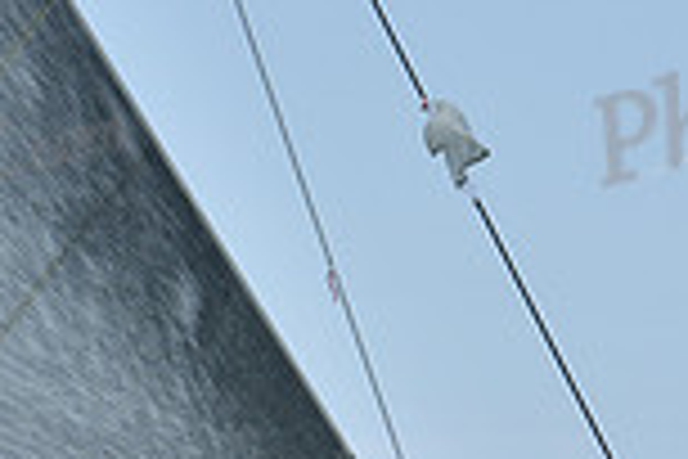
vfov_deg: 2.2
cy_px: 781
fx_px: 11924
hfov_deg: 3.3
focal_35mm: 624
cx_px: 364
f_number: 7.1
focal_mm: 165
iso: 250
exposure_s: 1/1250
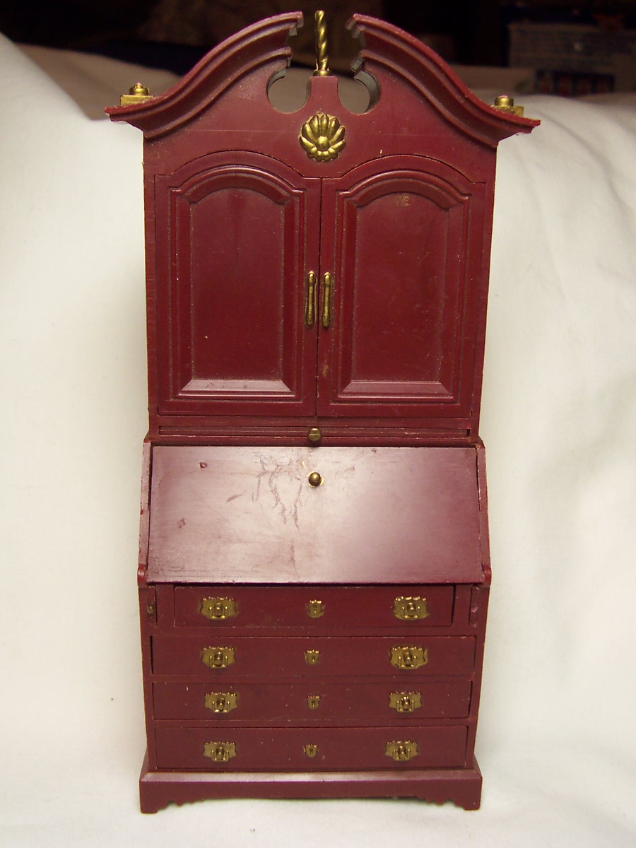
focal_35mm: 37
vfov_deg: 50.1
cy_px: 424
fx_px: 906
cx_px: 318
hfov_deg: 38.7
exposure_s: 1/60
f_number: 2.8
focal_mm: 5.6
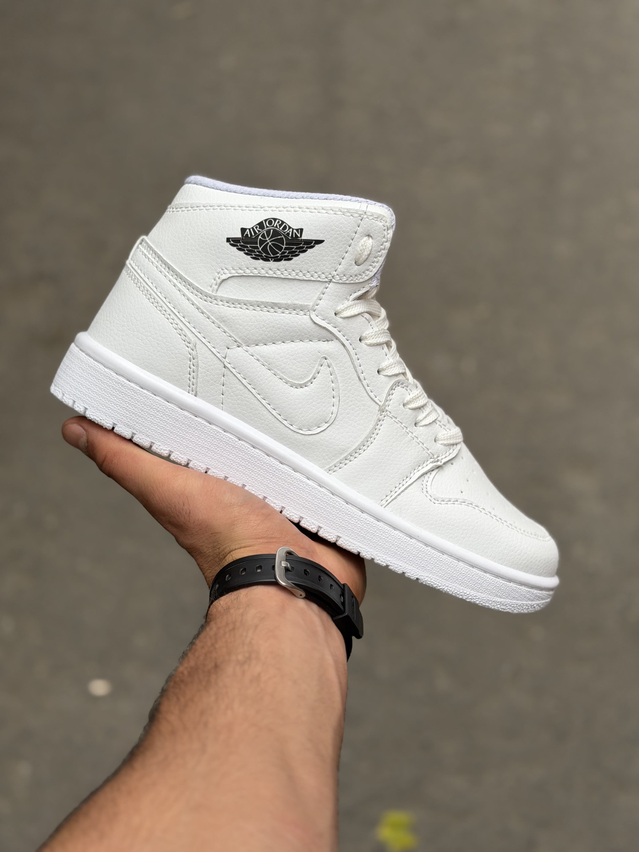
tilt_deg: -68.8
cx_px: 320
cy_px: 426
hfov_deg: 30.3
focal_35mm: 48
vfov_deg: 39.7
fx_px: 1181
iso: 64
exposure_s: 1/1070
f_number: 1.78
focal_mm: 6.76
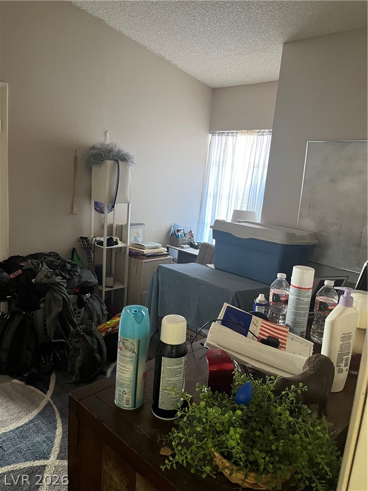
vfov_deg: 67.3
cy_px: 246
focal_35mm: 26
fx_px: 369
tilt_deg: -10.3
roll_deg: -4.6
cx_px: 184
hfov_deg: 53.1
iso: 400
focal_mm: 5.1
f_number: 1.6
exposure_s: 1/40
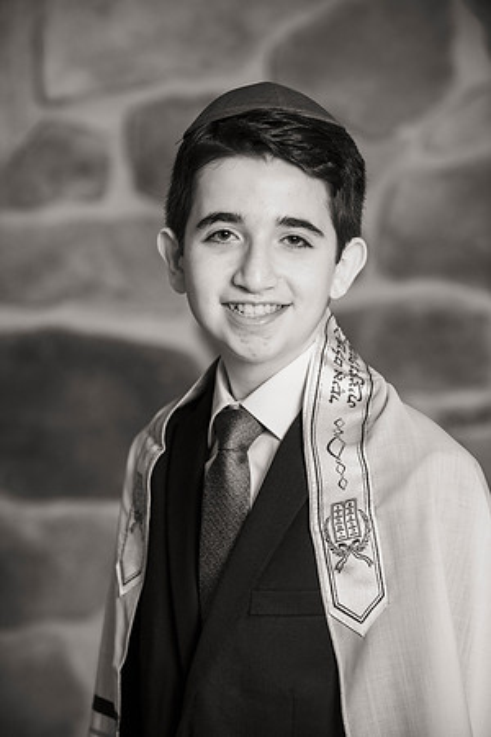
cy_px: 368
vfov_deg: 15.2
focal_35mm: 135
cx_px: 246
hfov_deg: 10.2
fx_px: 2762
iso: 800
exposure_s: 1/200
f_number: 4
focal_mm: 135
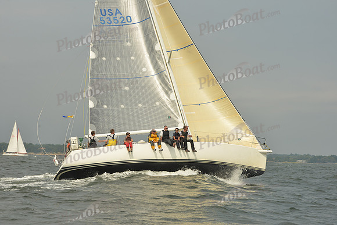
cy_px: 112
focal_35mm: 85
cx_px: 168
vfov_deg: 16.1
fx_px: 796
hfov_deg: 23.9
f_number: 10
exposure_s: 1/1250
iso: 320
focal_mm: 85
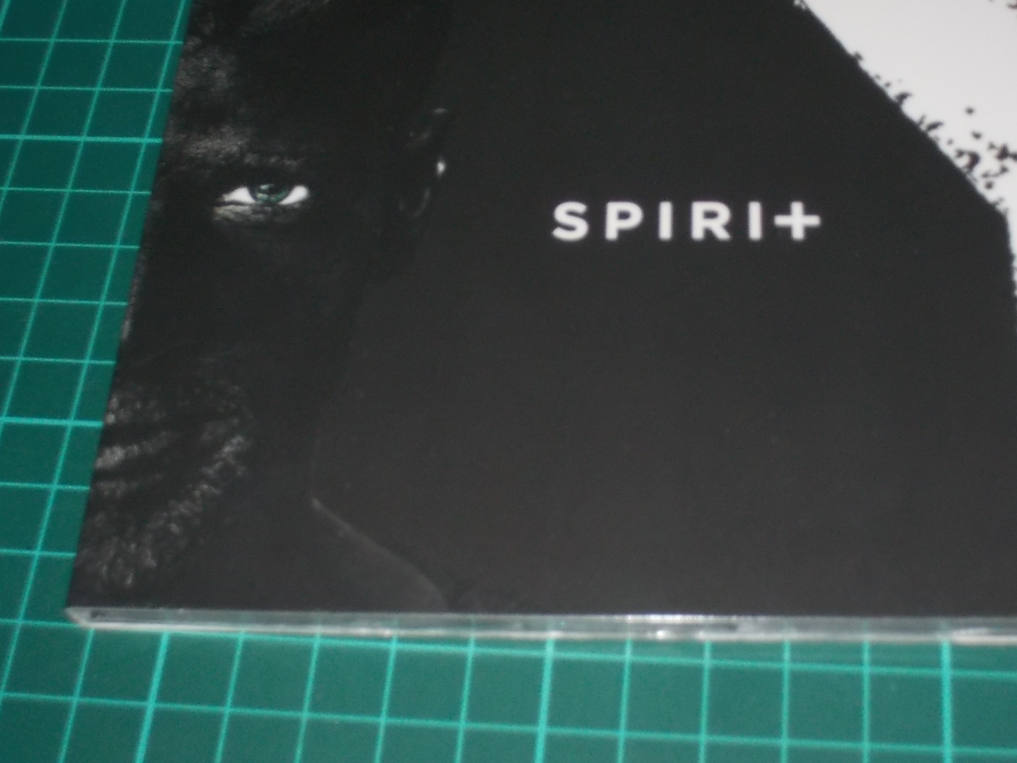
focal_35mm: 58
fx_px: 1704
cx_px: 610
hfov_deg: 33.1
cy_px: 310
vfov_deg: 25.2
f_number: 4.2
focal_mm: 6.4
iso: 200
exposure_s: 1/30
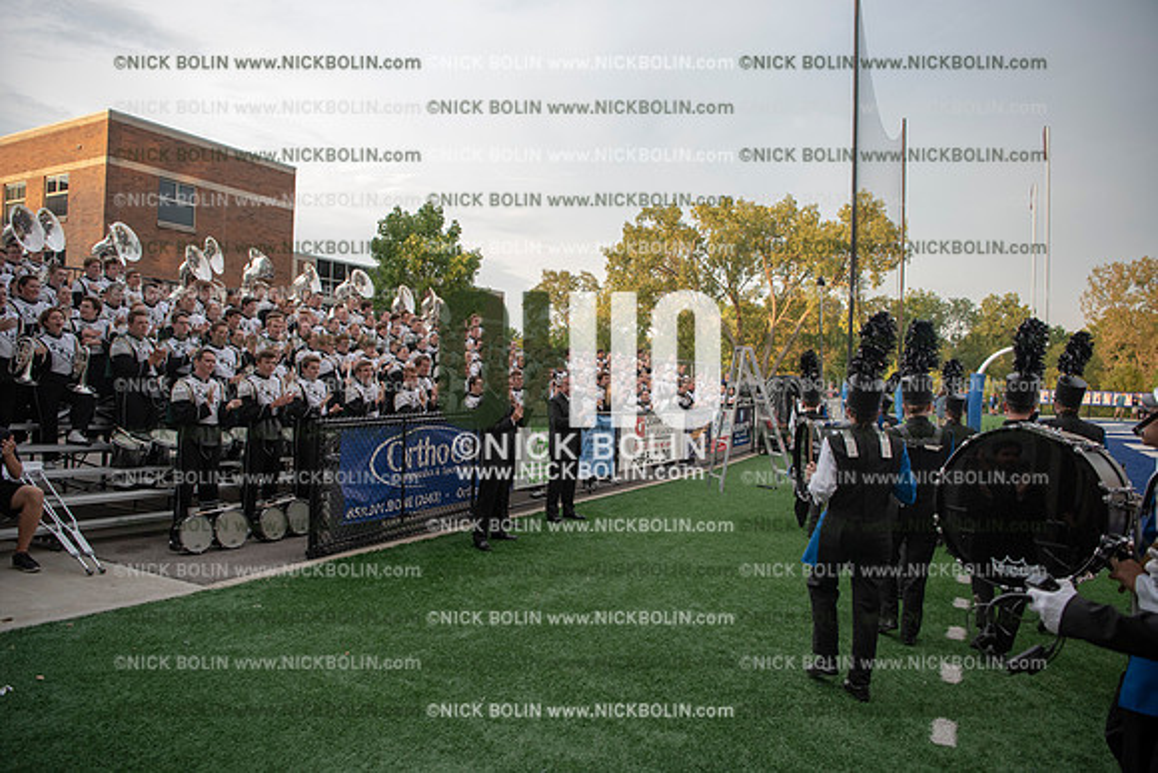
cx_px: 579
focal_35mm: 24
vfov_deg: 53.2
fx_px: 772
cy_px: 386
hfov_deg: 73.7
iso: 800
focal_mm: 24
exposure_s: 1/1250
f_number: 3.2
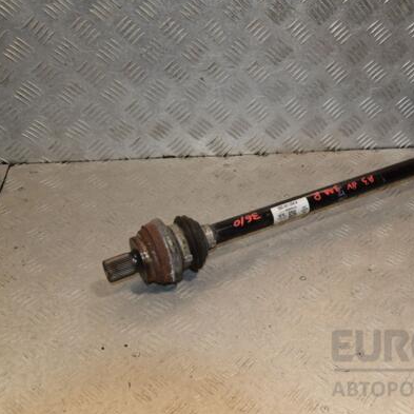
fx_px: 658
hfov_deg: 34.2
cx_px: 312
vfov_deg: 34.9
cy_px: 205
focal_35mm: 49
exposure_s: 1/200
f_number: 8
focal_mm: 25
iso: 800
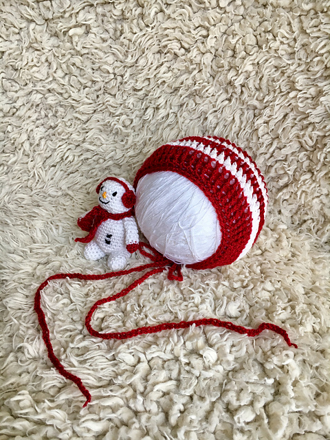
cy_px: 220
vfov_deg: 61.7
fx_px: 369
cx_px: 165
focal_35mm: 29
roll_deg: +5.0
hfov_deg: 48.2
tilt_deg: -35.8
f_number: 2.2
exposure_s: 1/40
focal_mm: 4.15
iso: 25
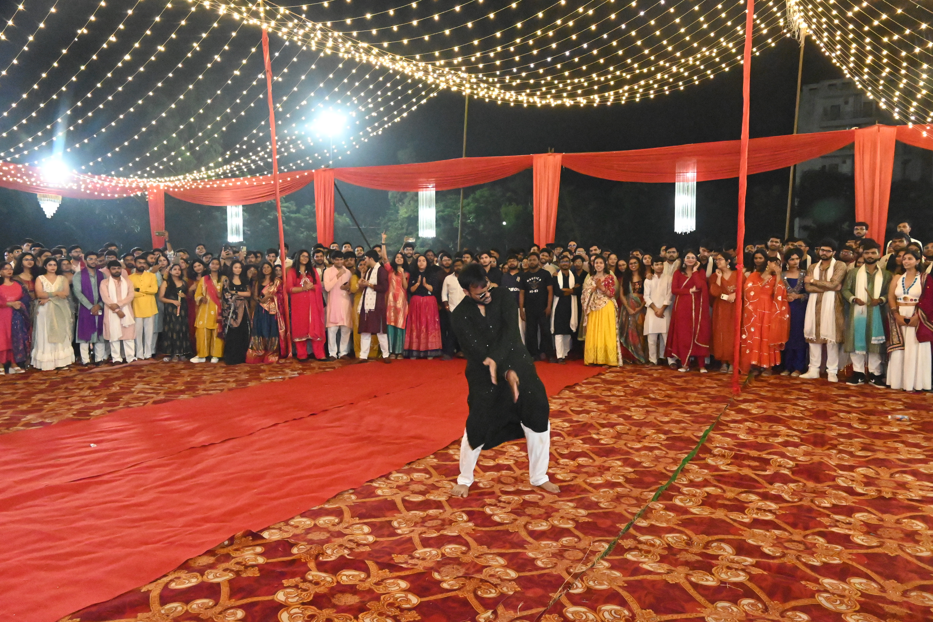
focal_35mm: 27
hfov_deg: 67.4
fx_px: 700
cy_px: 311
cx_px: 466
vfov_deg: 47.9
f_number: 7.1
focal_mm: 18
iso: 16000
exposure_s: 1/125
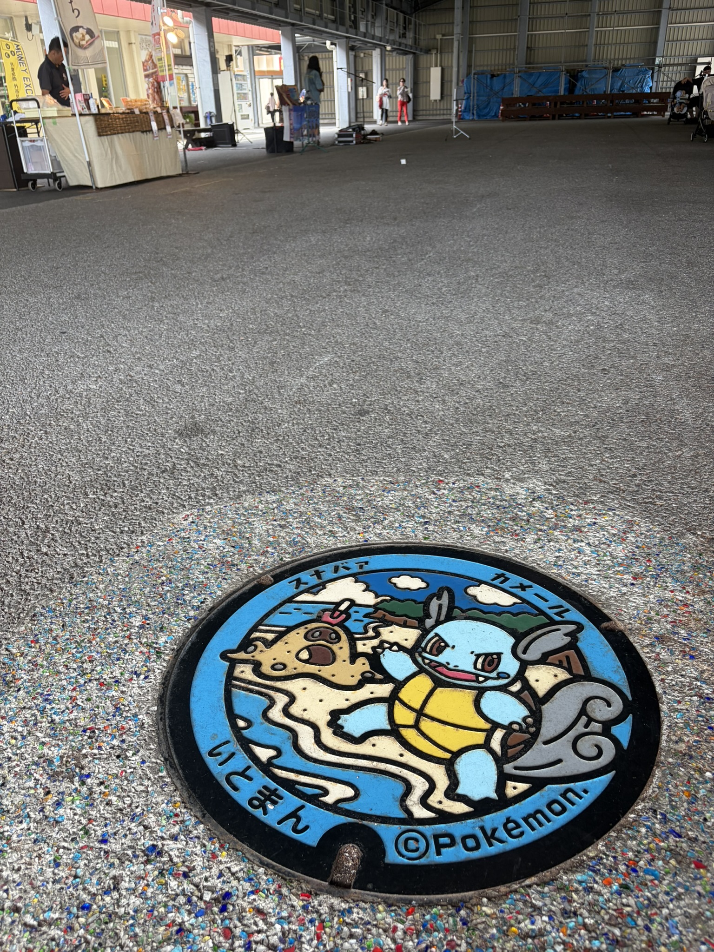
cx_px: 357
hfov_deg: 53.1
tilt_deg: -26.5
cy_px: 476
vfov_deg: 67.3
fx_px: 715
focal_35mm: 26
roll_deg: +3.0
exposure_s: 1/122
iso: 50
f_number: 1.6
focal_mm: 5.96
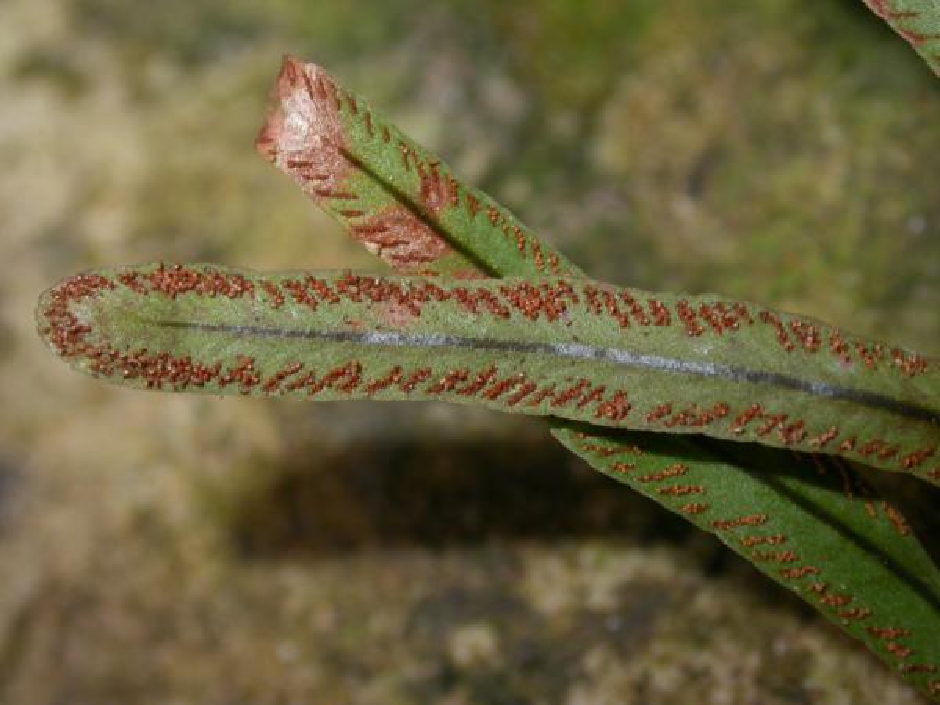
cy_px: 352
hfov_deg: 20.0
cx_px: 470
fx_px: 2661
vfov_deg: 15.1
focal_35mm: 98
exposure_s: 1/60.3
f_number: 3.9
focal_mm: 20.4
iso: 100
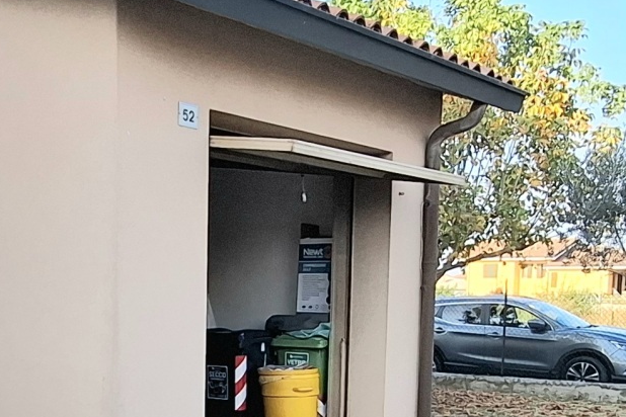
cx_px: 114
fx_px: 974
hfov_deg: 34.4
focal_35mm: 56
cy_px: 432
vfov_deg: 23.1
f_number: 2.2
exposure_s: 1/370
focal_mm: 1.74
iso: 40
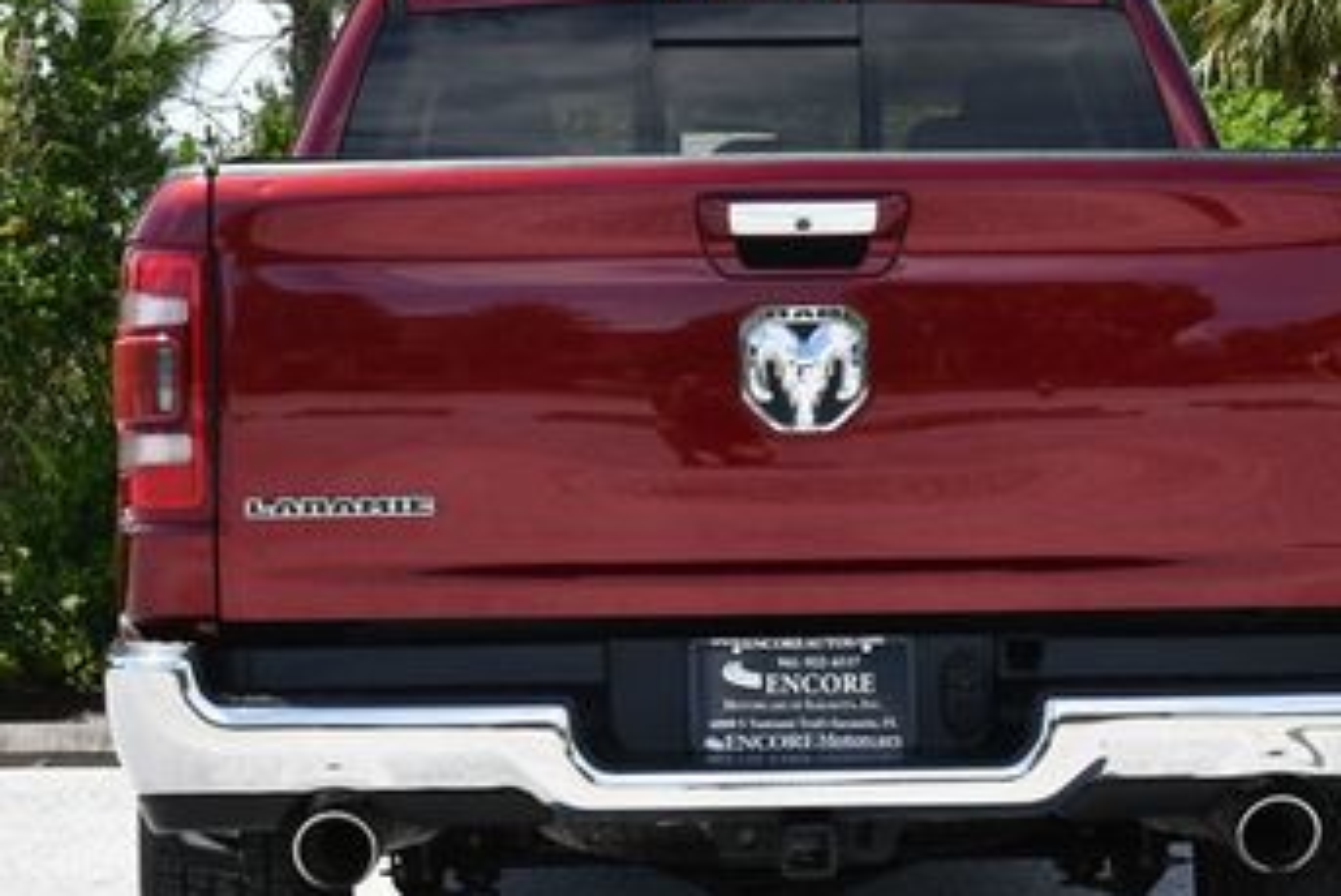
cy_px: 528
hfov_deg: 18.3
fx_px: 4174
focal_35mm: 112
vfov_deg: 12.2
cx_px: 719
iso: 180
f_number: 8
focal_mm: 30
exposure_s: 1/250
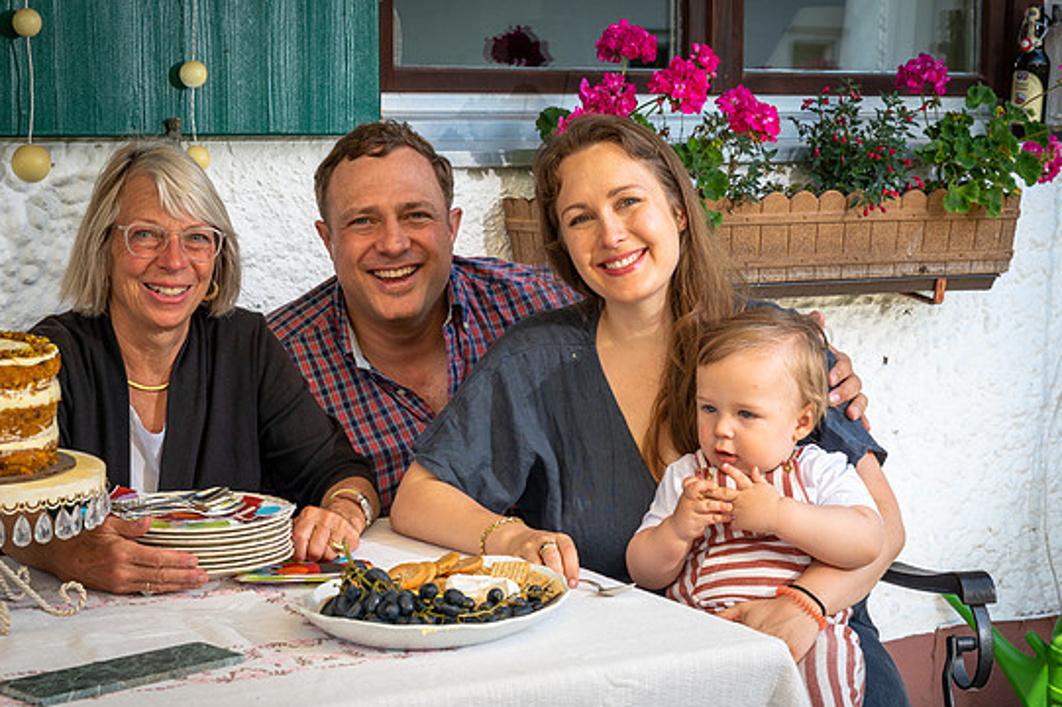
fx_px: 2182
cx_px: 532
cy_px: 355
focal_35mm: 74
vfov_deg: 18.4
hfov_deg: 27.4
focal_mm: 69
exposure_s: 1/200
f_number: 9
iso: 250
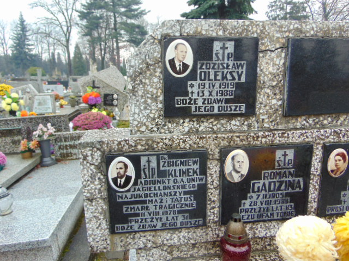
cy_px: 130
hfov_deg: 69.4
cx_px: 174
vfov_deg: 54.9
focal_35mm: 25
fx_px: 252
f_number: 3
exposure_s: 1/60
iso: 80
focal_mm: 4.5
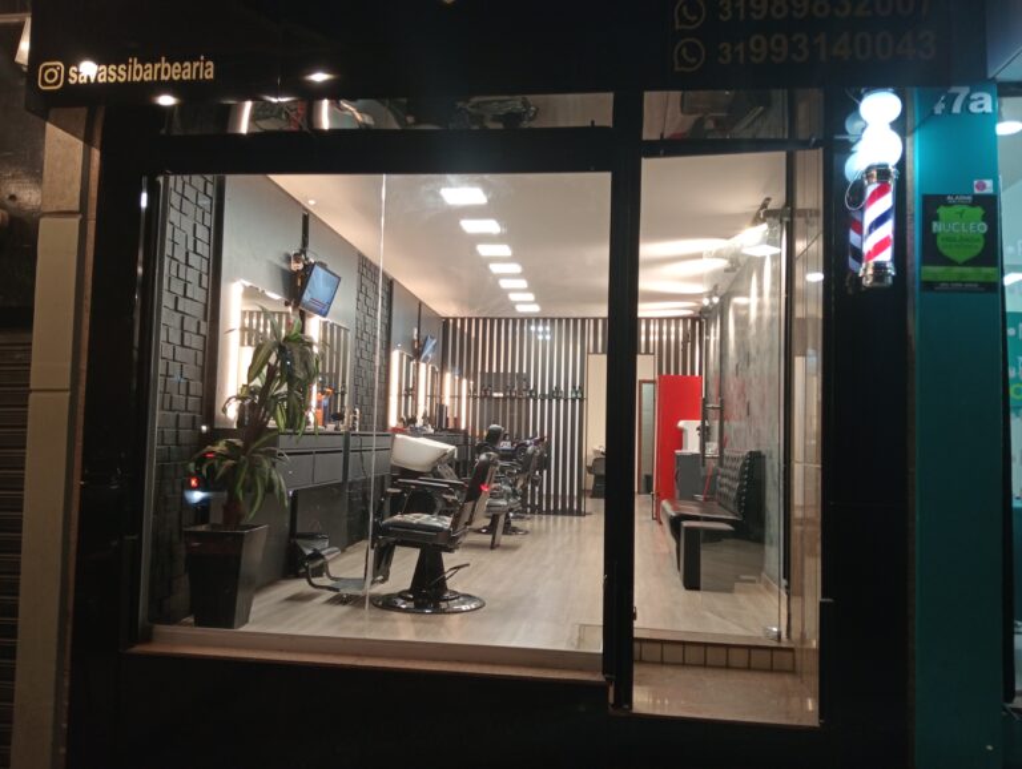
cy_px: 384
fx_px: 828
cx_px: 511
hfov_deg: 63.4
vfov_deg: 49.8
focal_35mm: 28
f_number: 1.8
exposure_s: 1/30
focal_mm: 3.98
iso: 292
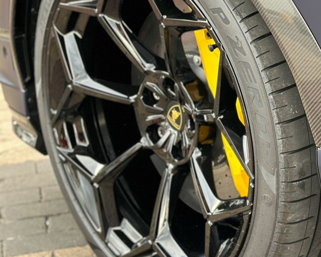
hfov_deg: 17.6
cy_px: 41
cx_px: 316
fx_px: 1016
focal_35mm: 107
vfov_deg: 14.3
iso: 80
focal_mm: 6.86
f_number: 1.78
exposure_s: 1/121
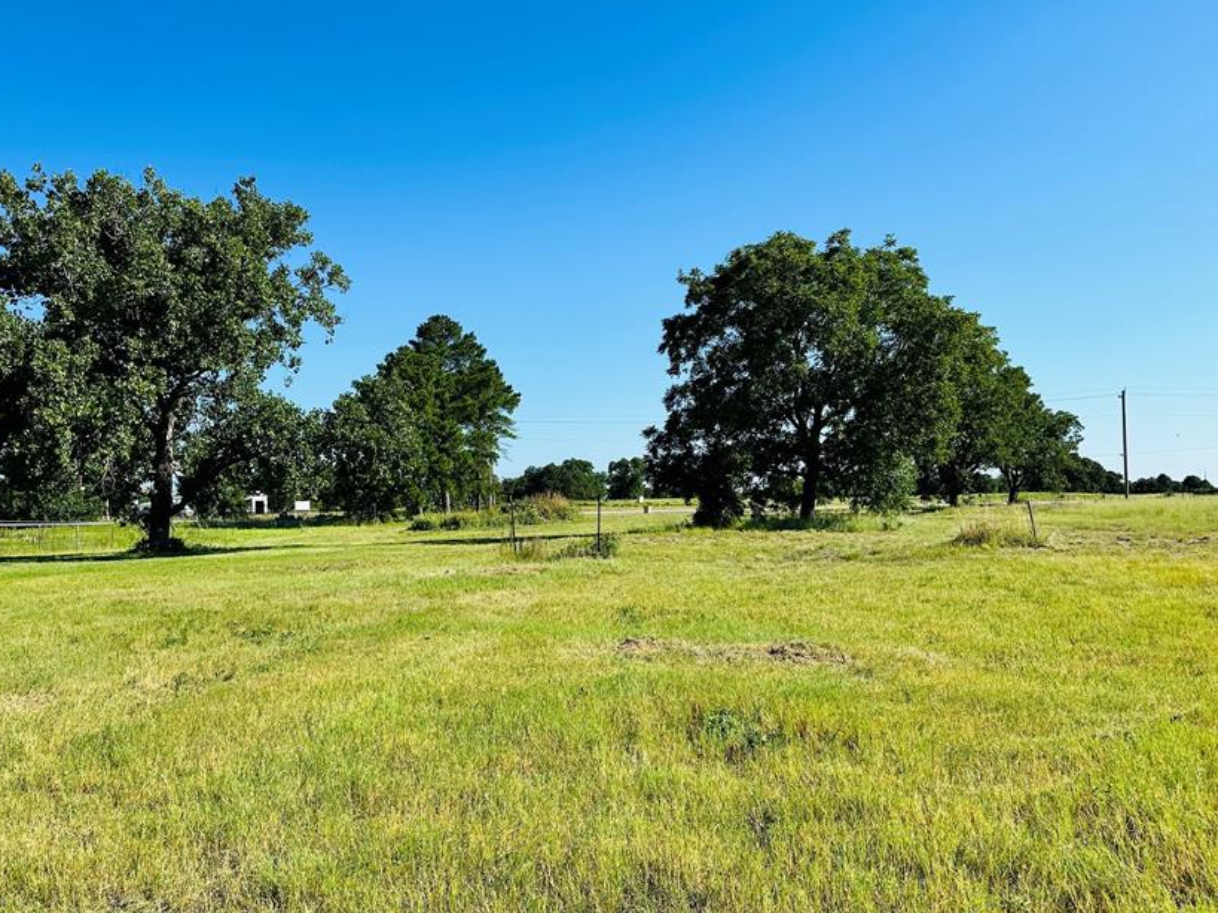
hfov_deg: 59.8
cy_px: 489
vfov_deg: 46.8
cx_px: 529
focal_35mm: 30
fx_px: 1055
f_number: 1.78
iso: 80
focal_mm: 6.86
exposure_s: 1/4348
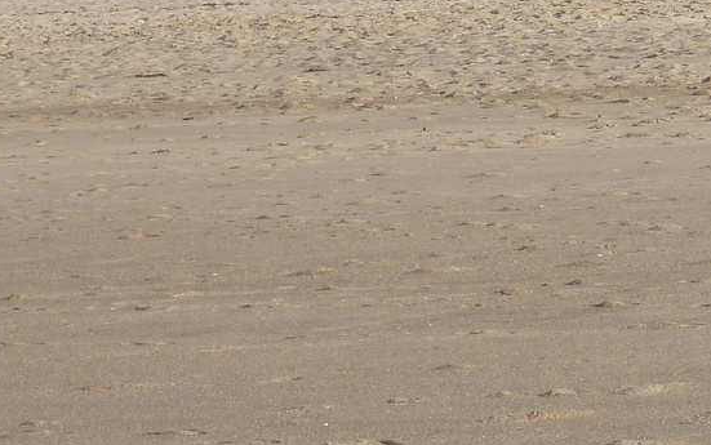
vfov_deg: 3.6
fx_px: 7096
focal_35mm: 366
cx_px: 689
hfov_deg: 5.7
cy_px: -264
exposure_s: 1/400
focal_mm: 19.5
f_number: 4.4
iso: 80
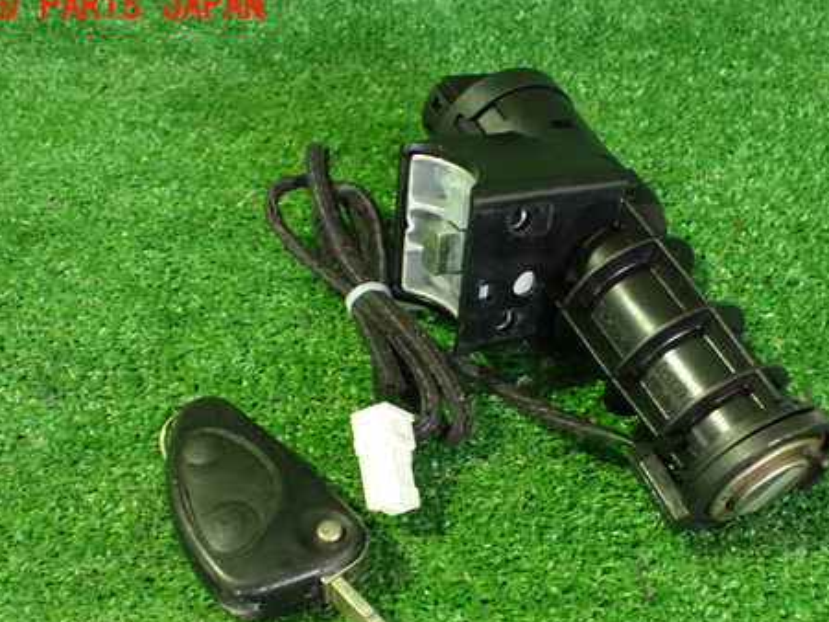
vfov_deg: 35.7
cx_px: 481
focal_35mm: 40
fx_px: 958
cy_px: 397
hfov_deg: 46.6
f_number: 2.3
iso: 1250
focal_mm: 5.4
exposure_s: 1/30
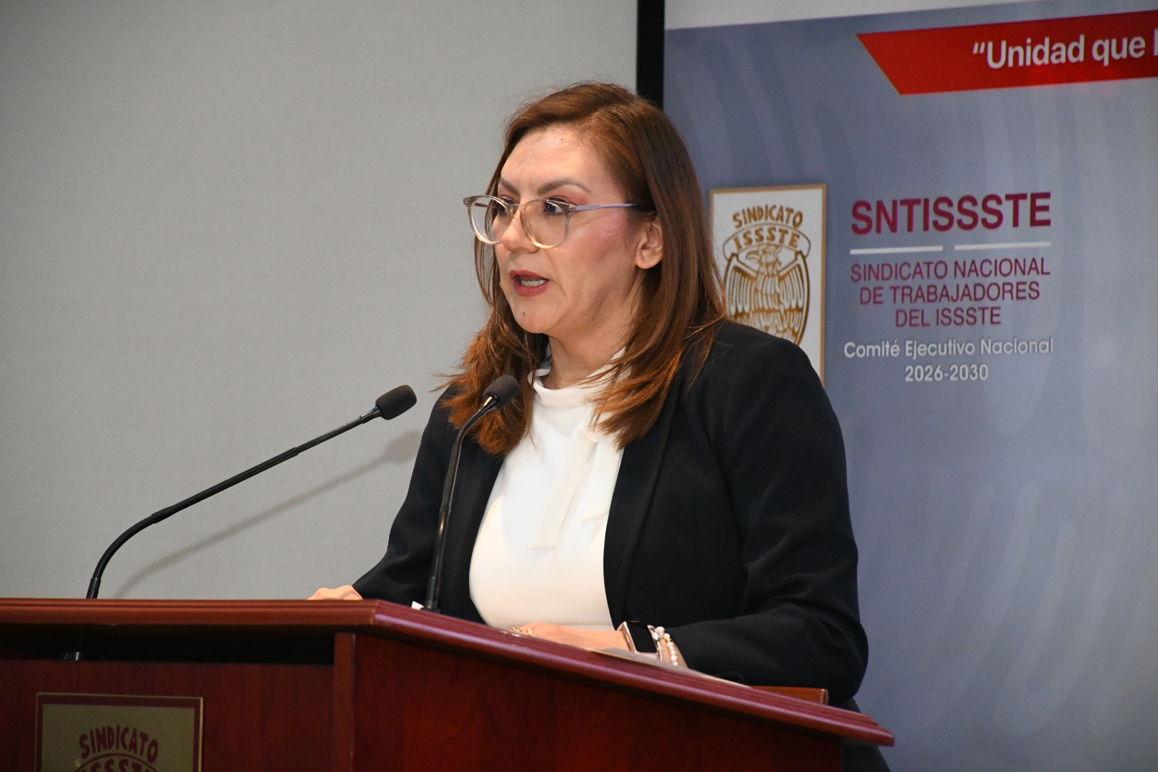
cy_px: 386
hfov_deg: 9.8
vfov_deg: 6.5
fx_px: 6754
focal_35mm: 210
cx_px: 579
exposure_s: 1/125
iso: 5000
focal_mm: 140
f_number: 5.6
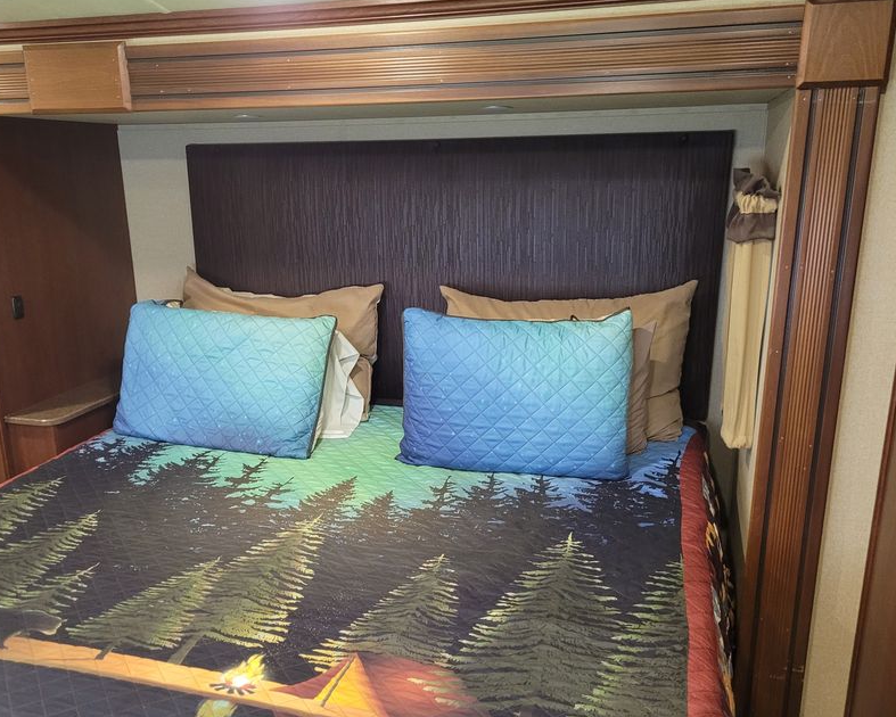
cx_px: 386
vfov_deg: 44.4
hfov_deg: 54.0
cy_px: 427
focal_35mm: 33
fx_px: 875
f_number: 1.8
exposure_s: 1/30
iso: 640
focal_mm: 5.4
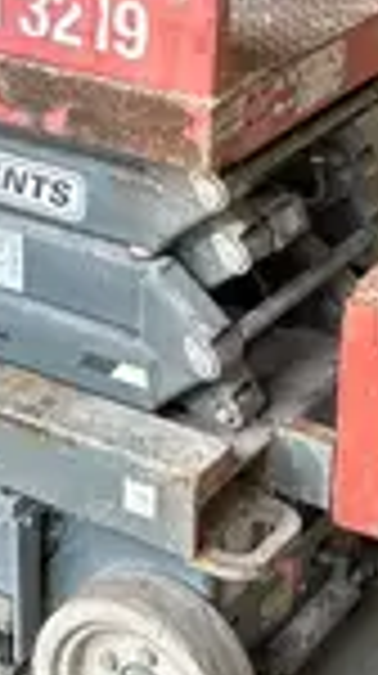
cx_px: -18
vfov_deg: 19.9
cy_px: -25
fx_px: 1859
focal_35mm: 104
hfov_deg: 11.5
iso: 40
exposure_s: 1/120
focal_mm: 5.7
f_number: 1.5
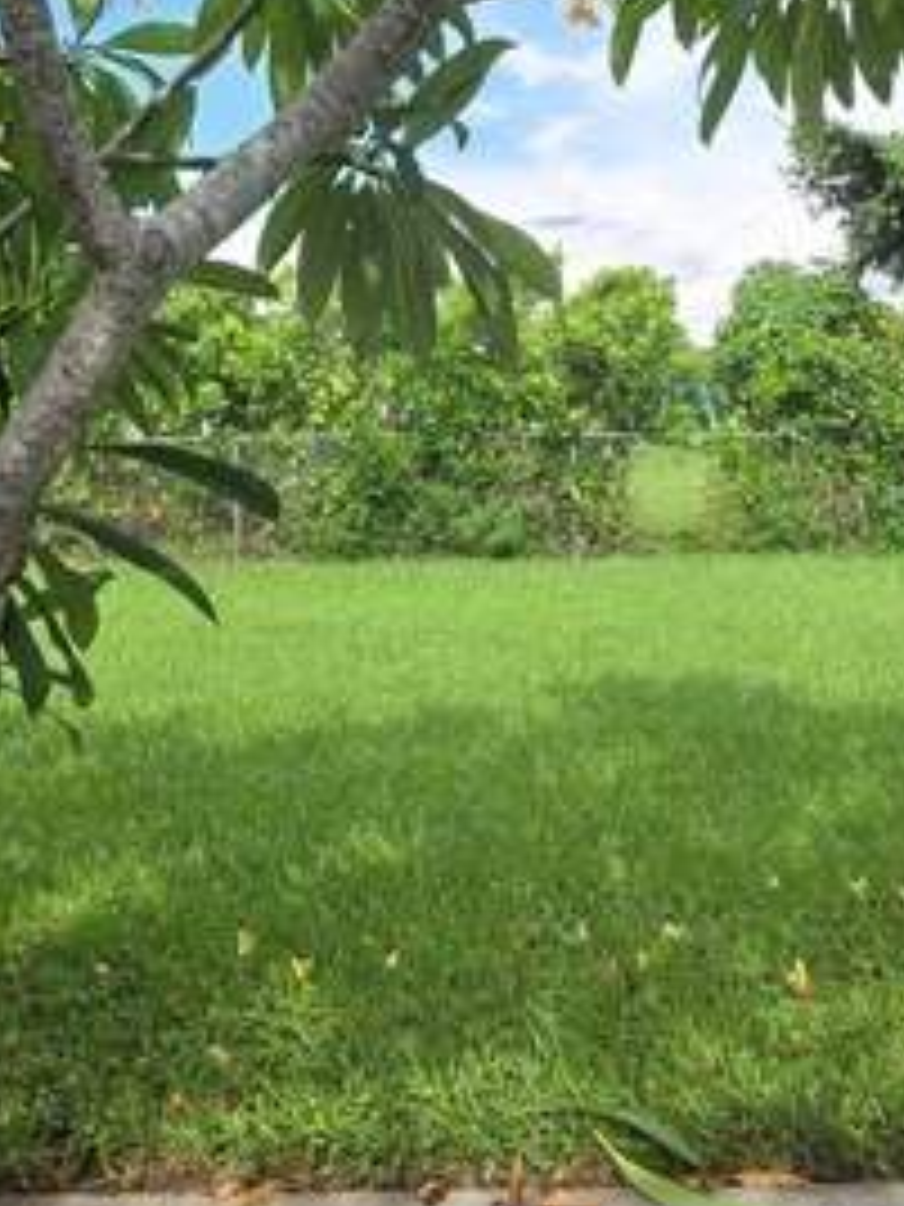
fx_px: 1079
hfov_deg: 45.4
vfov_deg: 56.2
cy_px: 338
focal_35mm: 31
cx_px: 454
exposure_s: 1/720
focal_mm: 2.2
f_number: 2.2
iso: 50
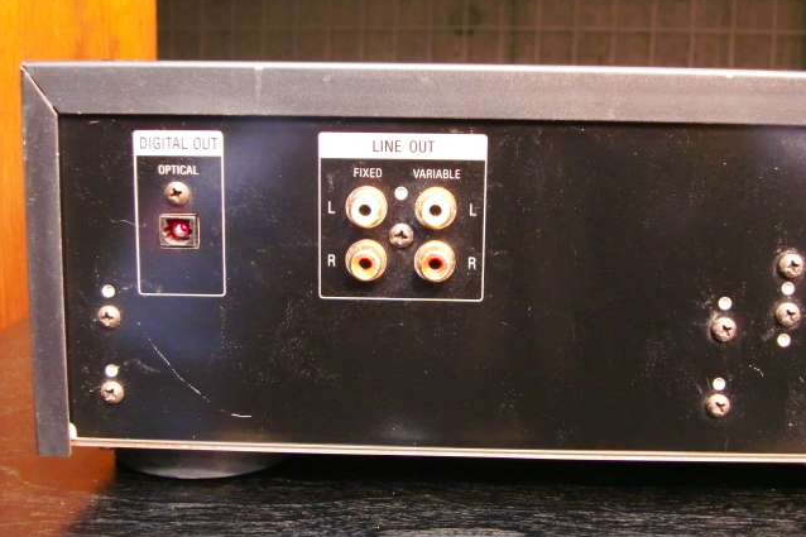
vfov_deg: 28.1
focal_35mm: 48
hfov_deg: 41.1
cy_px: 278
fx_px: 1074
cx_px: 403
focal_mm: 8.2
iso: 800
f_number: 3.3
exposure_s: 1/10
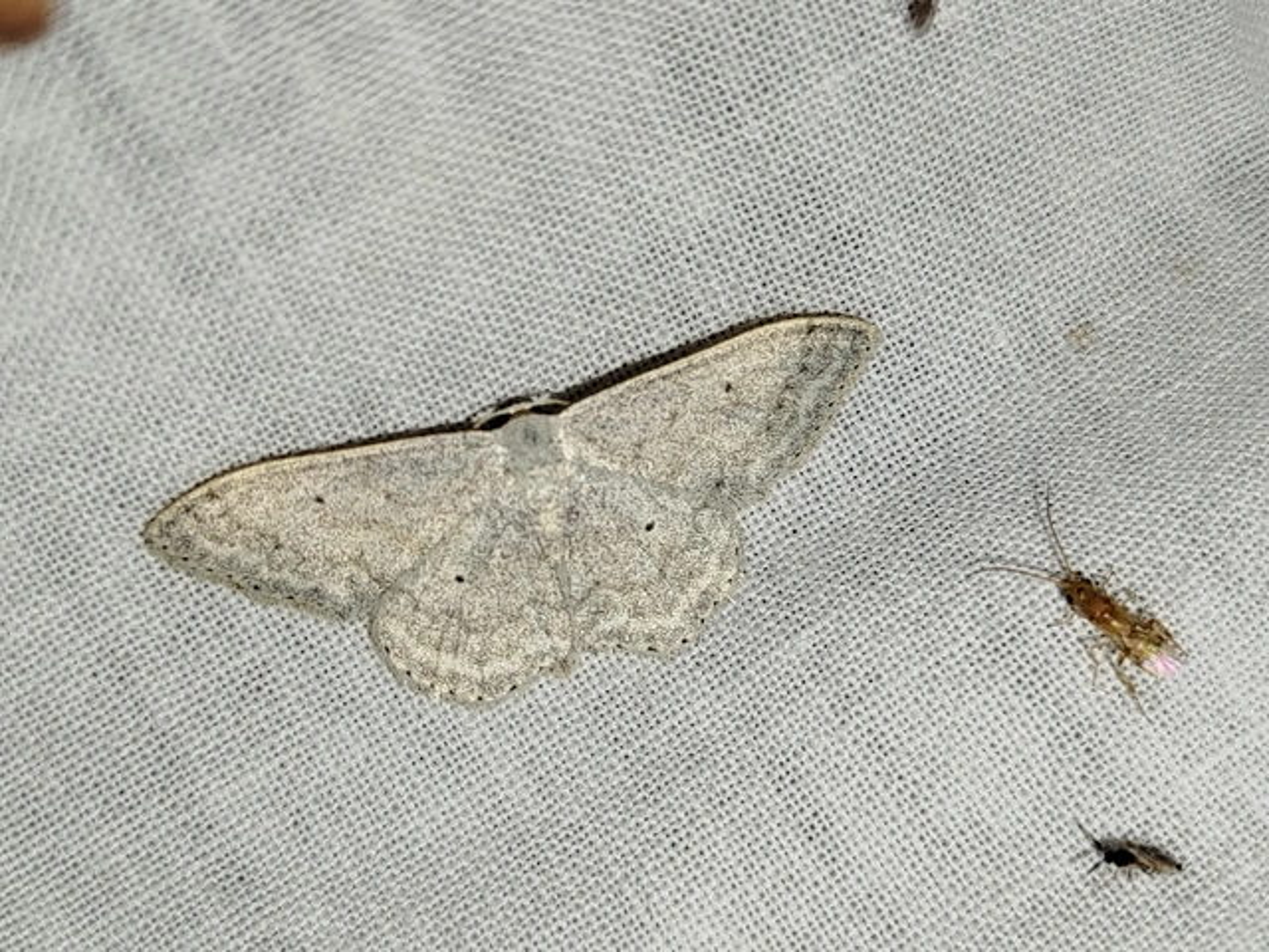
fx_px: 2200
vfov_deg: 24.4
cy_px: 476
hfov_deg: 32.2
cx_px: 634
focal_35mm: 60
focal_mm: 5.31
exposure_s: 1/50
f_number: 1.7
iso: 50
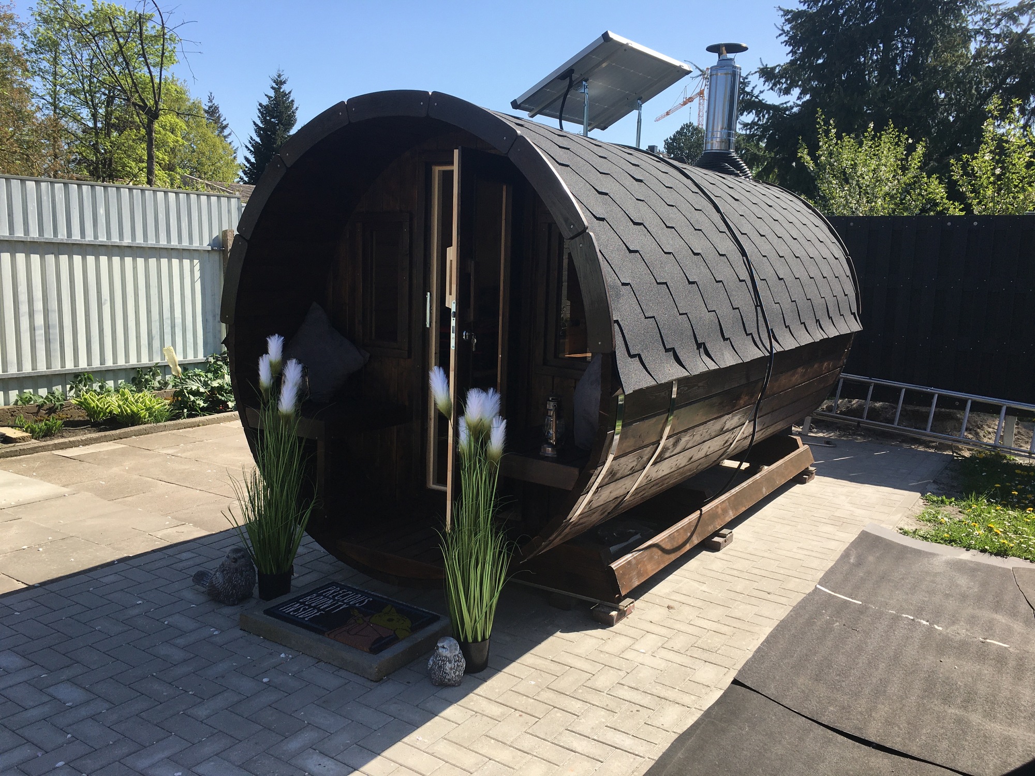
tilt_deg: -8.5
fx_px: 867
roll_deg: -0.8
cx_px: 518
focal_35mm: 29
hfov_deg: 61.7
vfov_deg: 48.2
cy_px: 388
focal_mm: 4.15
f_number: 2.2
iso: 25
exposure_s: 1/1026
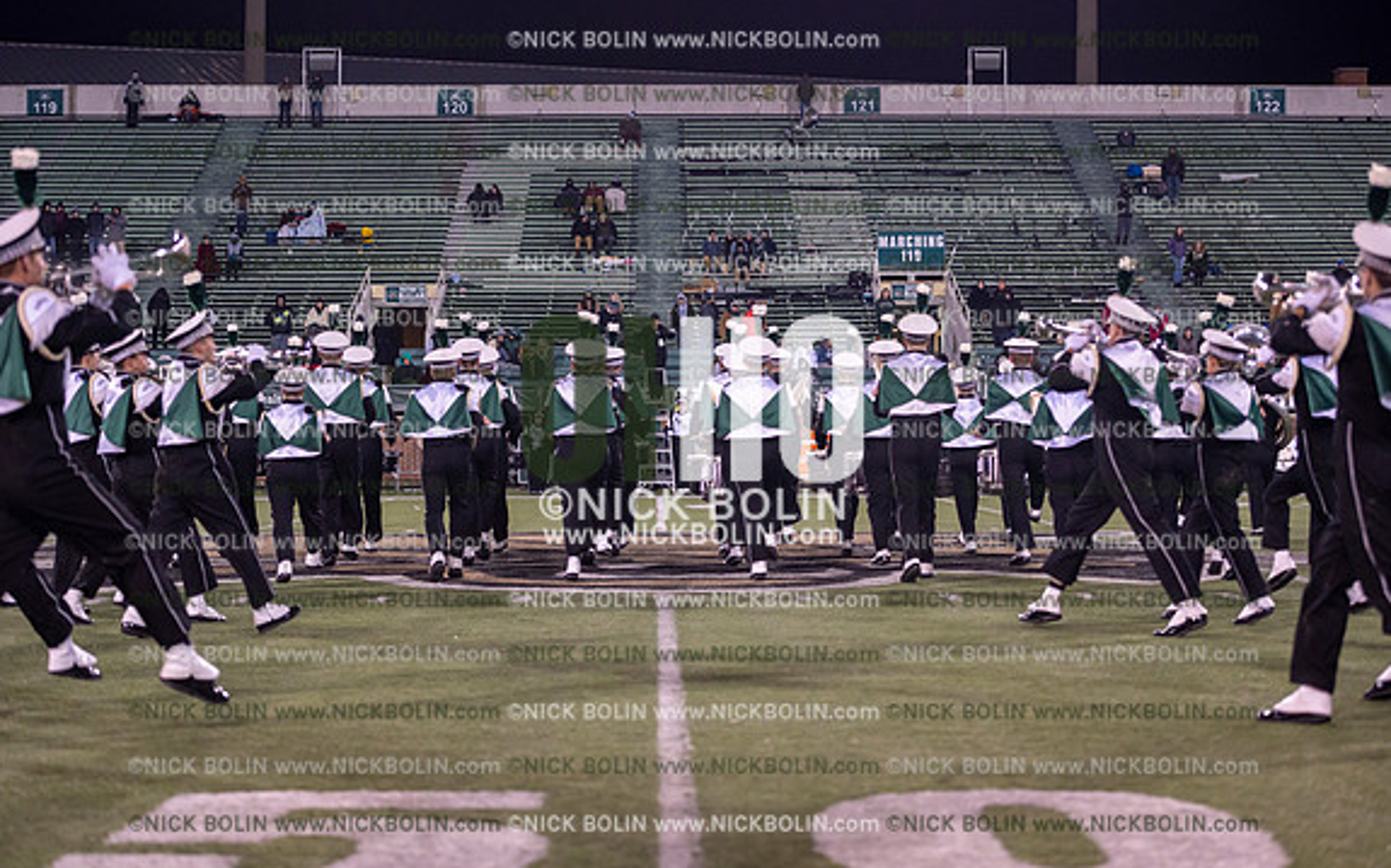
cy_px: 432
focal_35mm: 72
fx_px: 2729
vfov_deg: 18.1
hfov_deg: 28.6
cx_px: 692
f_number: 2.8
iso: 2500
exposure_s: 1/1250
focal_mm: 70
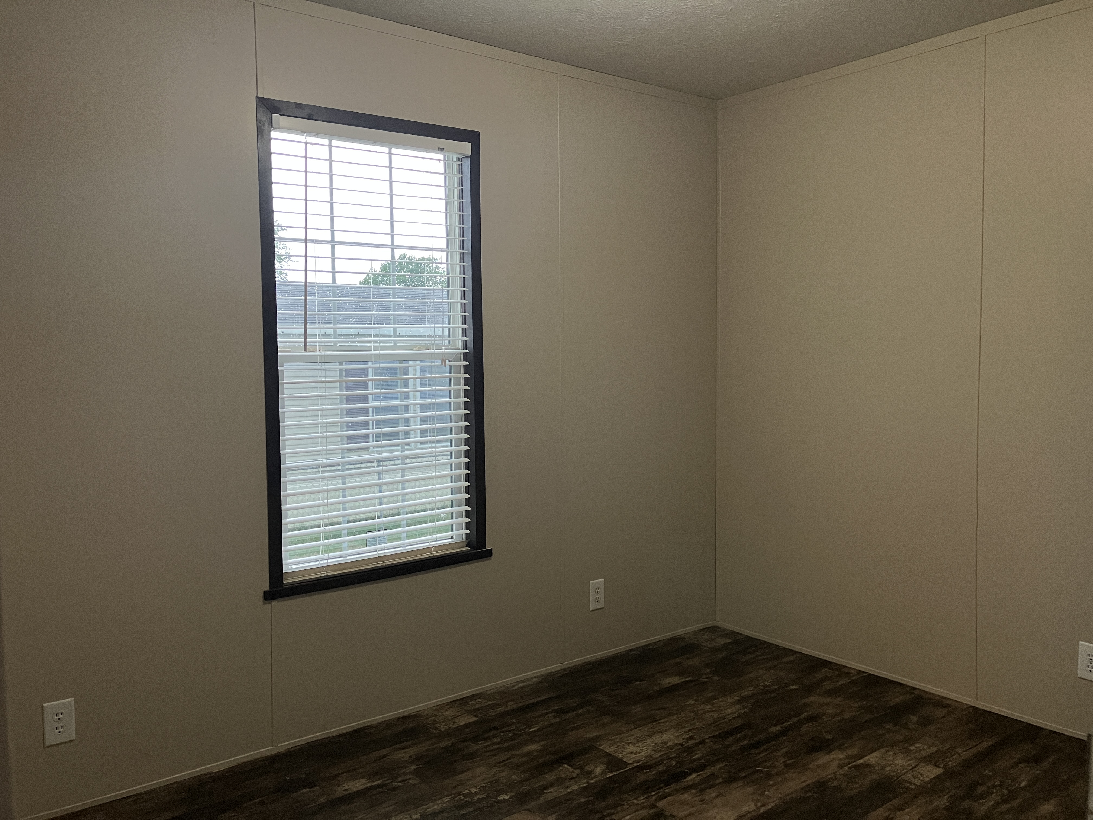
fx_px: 884
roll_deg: -0.1
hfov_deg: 63.4
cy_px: 410
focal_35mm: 28
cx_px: 546
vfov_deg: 49.7
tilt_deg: -3.5
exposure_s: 1/60
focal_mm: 3.99
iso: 200
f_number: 1.8
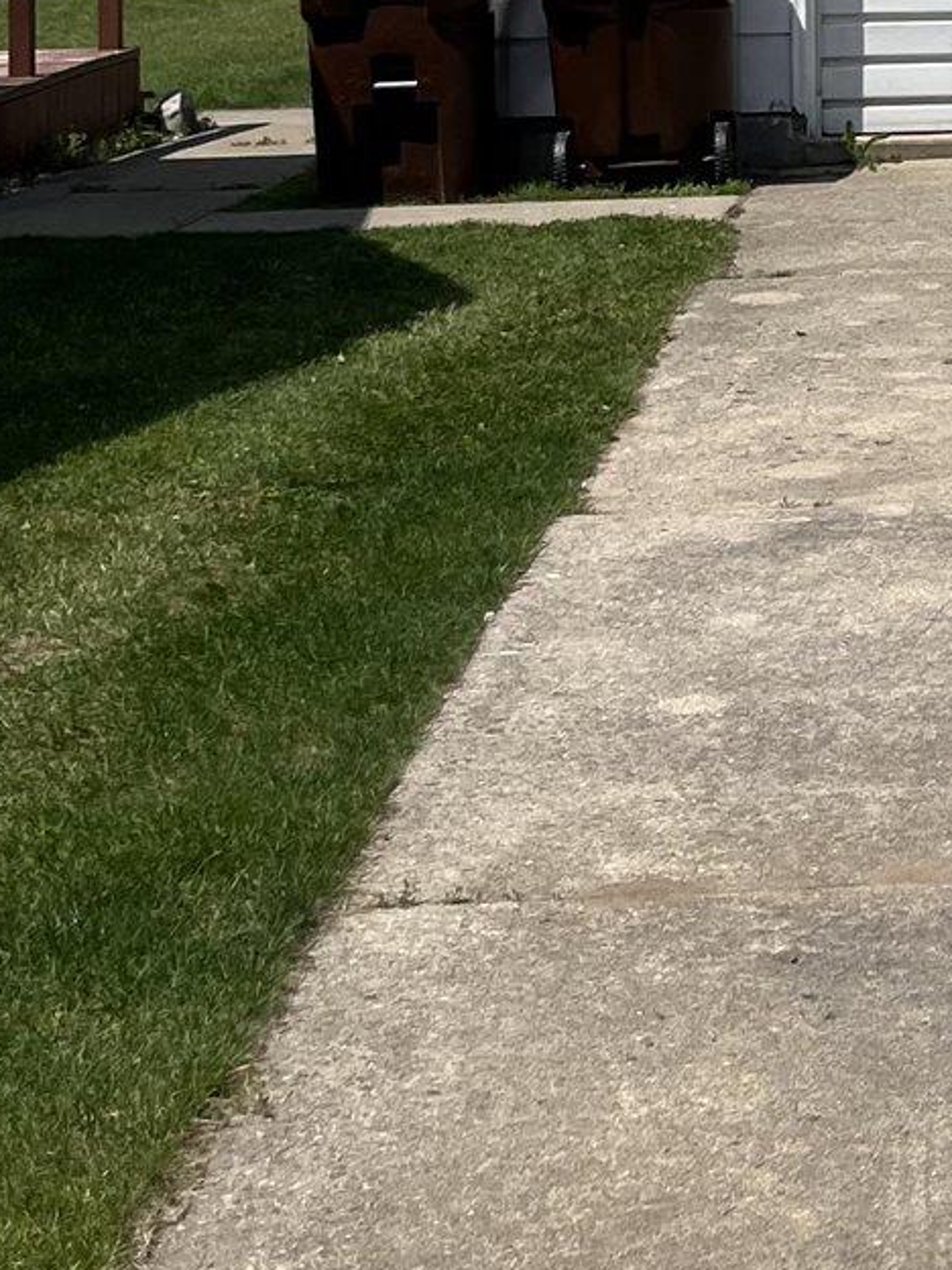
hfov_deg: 14.4
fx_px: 3520
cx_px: 1438
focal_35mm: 96
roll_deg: +1.4
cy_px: -281
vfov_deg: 19.2
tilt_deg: +2.0
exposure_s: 1/6173
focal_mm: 5.1
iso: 50
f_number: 1.6
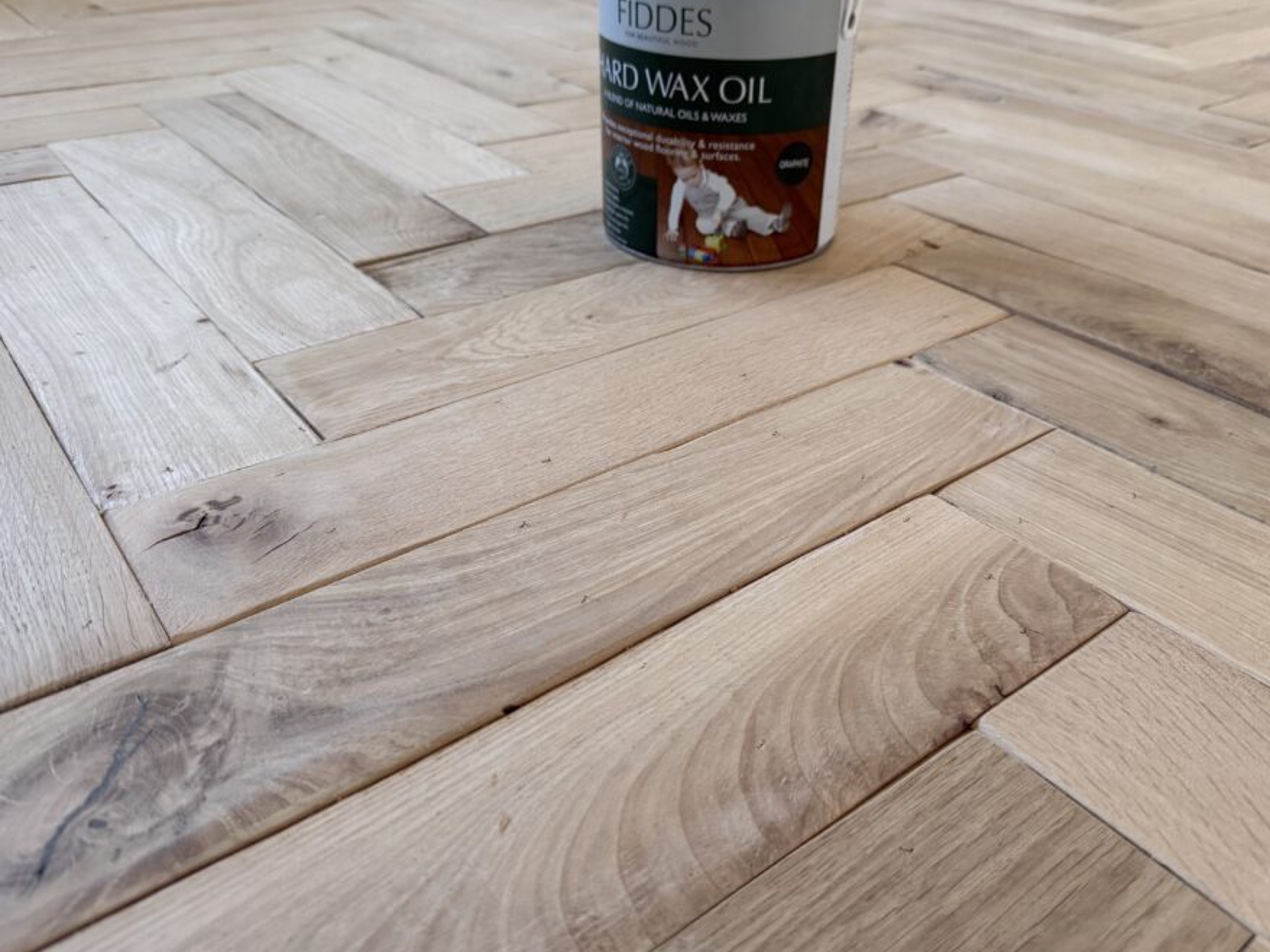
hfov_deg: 63.3
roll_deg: -2.1
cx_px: 694
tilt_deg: -30.2
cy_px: 430
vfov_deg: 49.7
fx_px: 1027
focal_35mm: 28
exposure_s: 1/115
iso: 200
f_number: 1.78
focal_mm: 6.76
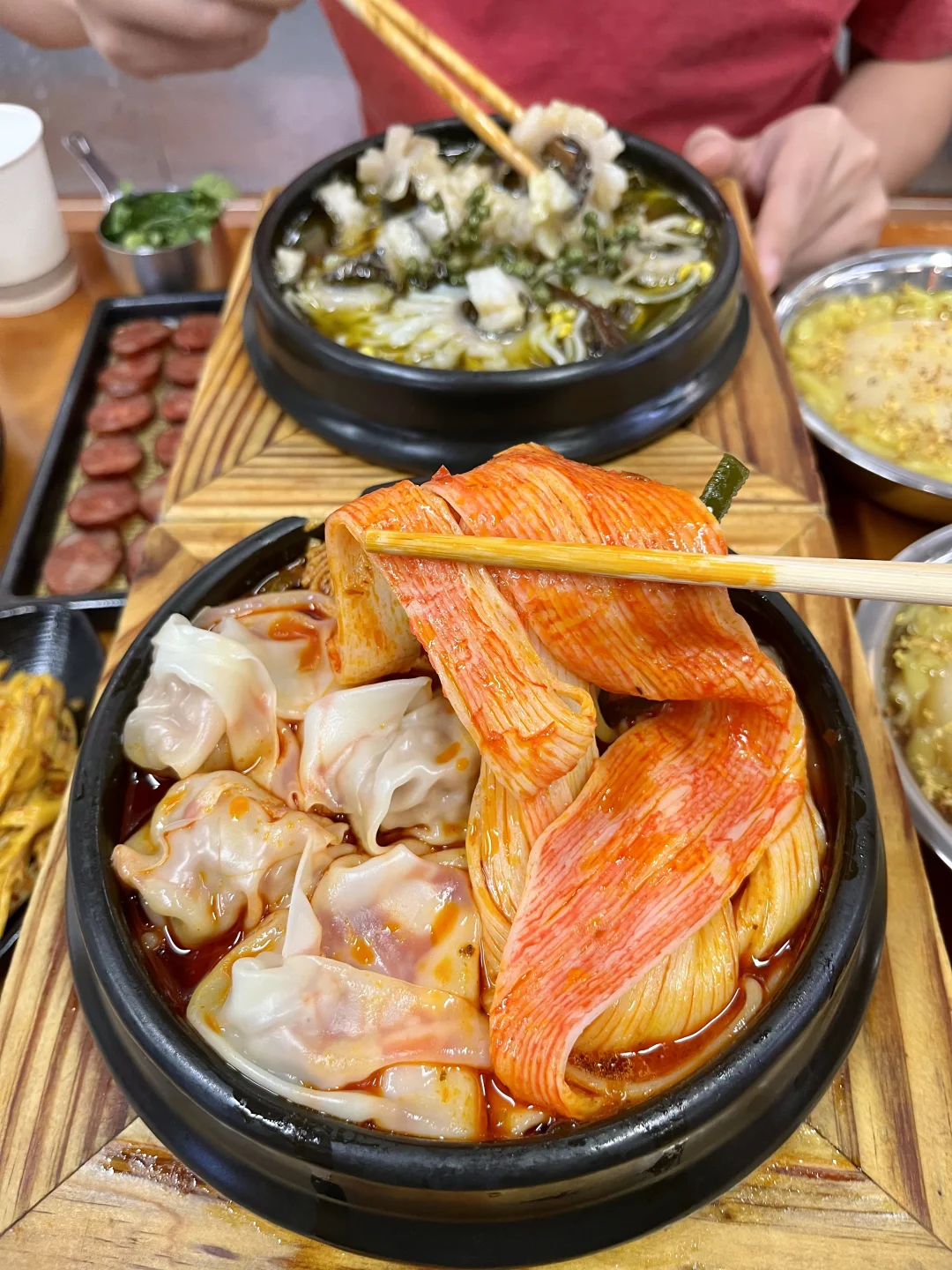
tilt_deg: -50.3
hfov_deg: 53.1
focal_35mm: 26
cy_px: 635
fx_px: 953
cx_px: 476
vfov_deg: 67.3
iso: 125
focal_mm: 5.1
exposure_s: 1/50
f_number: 1.6
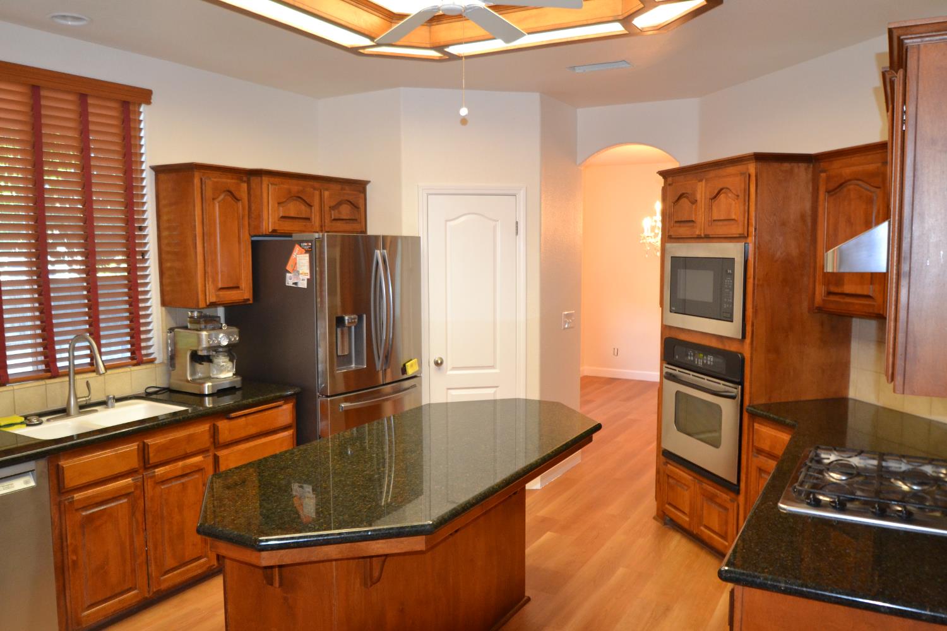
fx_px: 710
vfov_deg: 47.9
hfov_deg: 67.4
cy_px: 316
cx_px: 474
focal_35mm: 27
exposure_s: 1/60
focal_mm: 18
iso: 1250
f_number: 4.2
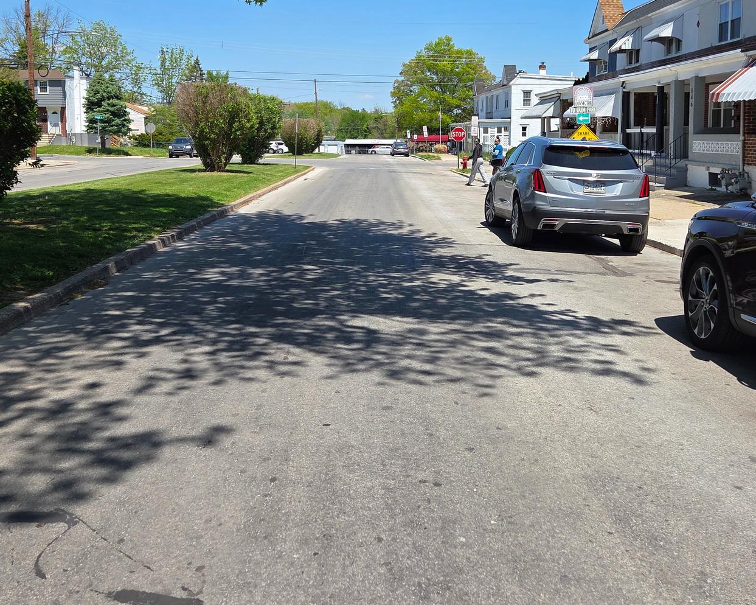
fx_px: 828
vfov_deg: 39.5
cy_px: 189
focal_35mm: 37
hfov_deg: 49.1
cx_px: 366
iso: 80
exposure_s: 1/4187
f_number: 1.8
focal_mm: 5.4
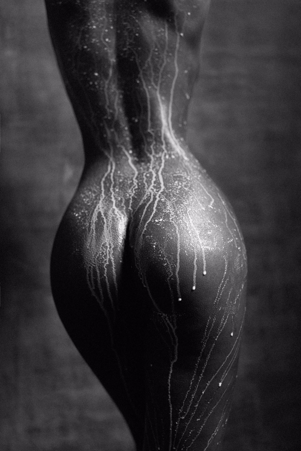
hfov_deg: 37.9
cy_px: 226
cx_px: 150
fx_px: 439
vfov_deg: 54.4
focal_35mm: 35
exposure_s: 1/125
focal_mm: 35
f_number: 1.6
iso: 800
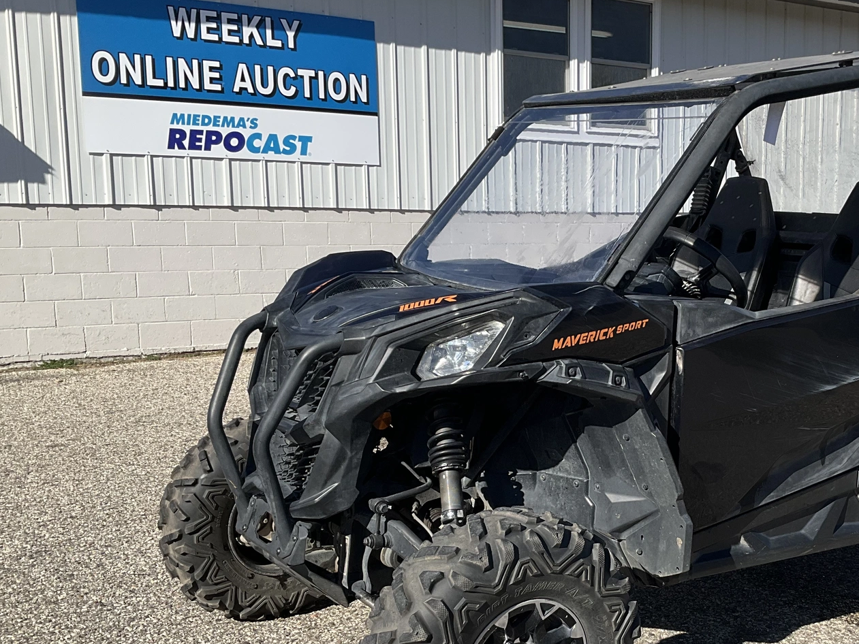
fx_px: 1142
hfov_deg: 40.5
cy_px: 408
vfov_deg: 31.4
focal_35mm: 46
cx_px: 605
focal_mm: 3
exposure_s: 1/2141
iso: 25
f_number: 1.8
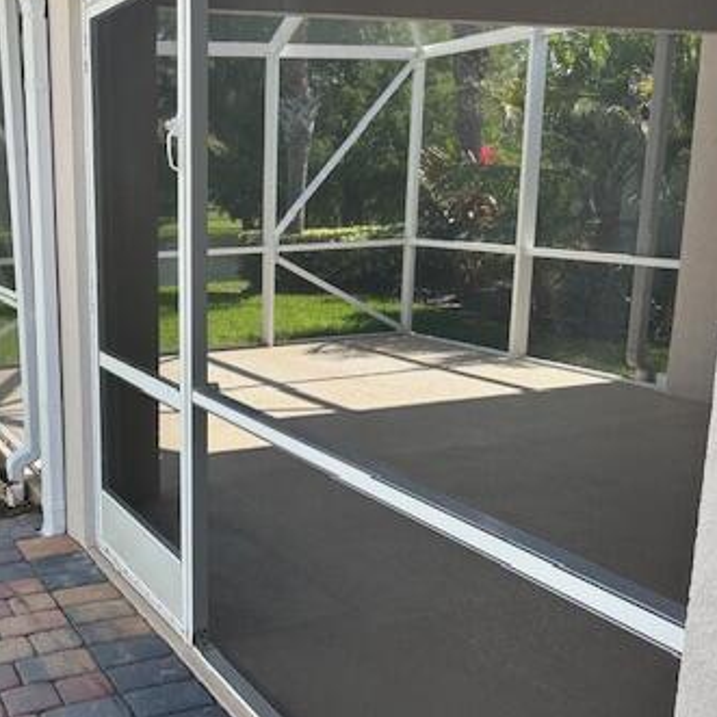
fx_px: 961
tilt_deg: -12.2
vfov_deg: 40.9
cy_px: 390
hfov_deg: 39.2
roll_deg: +1.6
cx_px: 134
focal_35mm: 41
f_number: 1.78
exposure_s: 1/1241
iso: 80
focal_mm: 6.86
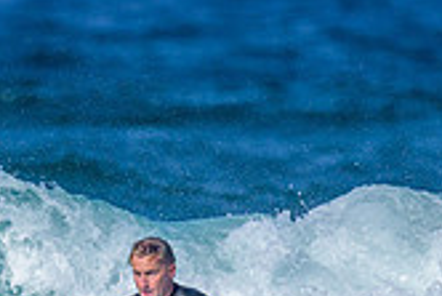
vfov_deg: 0.4
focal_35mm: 3542
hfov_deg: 0.6
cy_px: 448
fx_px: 43525
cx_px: -252
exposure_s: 1/2000
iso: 200
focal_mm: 800
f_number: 6.3
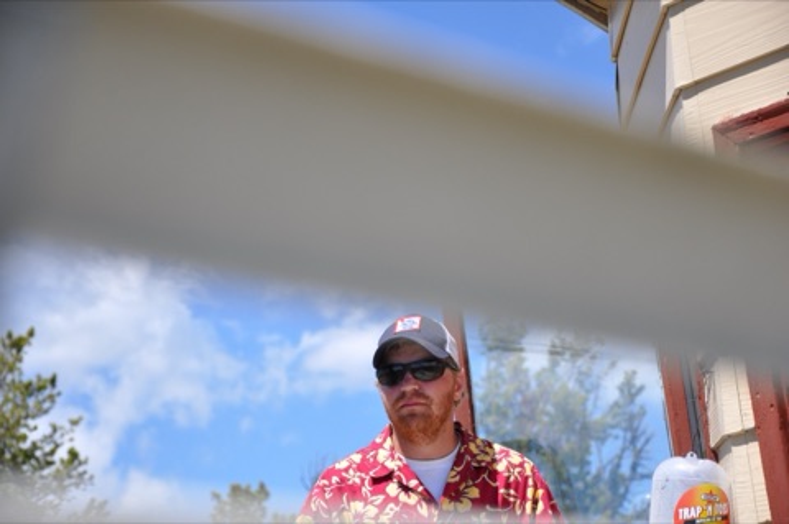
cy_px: 262
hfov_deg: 19.5
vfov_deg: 13.0
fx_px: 2299
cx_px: 394
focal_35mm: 105
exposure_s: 1/640
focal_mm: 70
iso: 200
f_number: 6.3
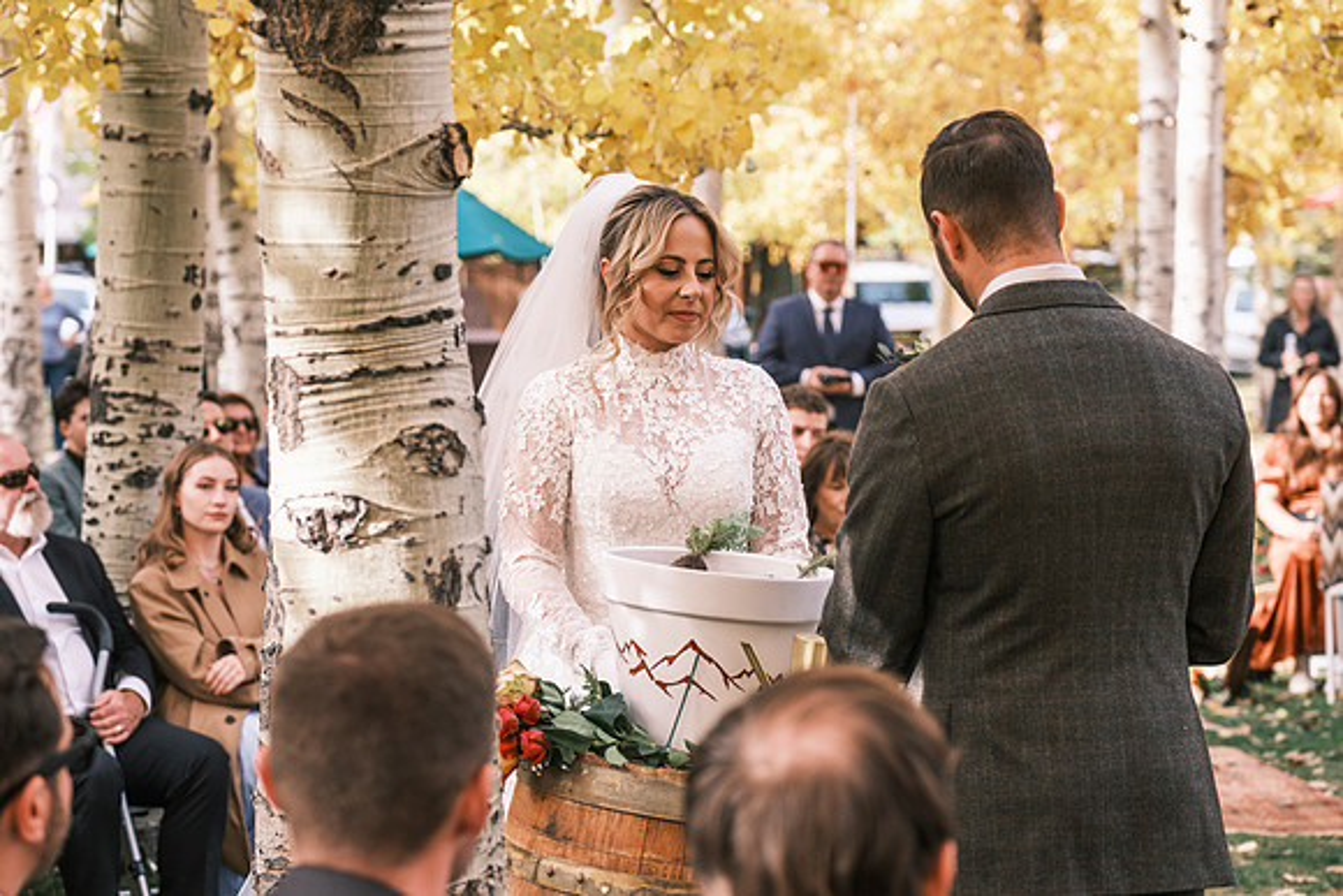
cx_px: 672
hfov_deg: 20.6
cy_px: 448
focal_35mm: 99
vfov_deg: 13.8
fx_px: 3694
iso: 400
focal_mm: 66
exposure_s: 1/500
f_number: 3.6
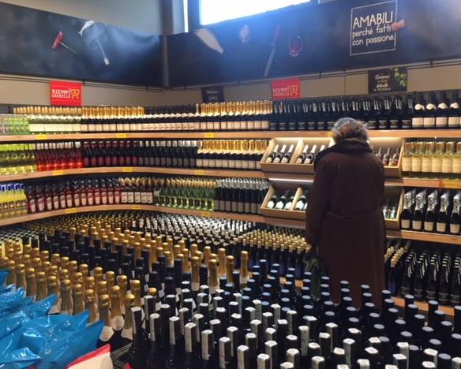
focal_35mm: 31
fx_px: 423
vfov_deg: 47.2
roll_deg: -0.2
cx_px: 234
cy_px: 184
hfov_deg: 57.1
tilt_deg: -7.3
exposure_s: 1/33
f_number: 2.2
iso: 32
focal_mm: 4.15
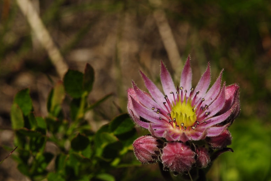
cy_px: 88
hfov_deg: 15.4
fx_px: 999
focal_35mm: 133
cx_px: 137
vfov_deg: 10.4
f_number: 9
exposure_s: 1/320
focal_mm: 85
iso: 100
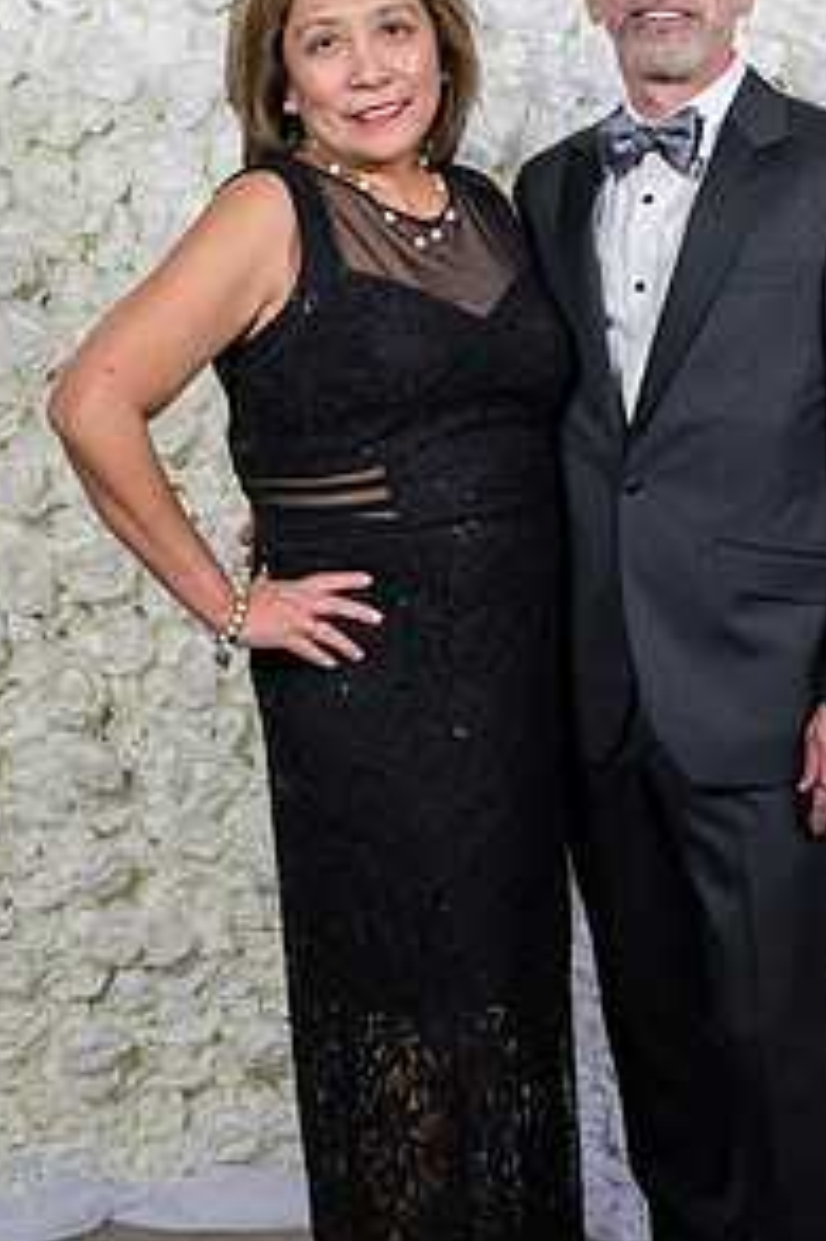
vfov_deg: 25.4
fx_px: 2756
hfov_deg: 17.0
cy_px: 644
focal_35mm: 80
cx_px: 580
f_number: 5.6
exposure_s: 1/200
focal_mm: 52
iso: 400
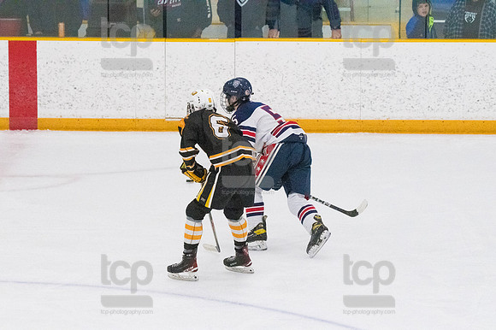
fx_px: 3194
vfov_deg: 5.9
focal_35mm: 232
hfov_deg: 8.9
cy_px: 165
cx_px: 248
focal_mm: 155
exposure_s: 1/1600
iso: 8000
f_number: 5
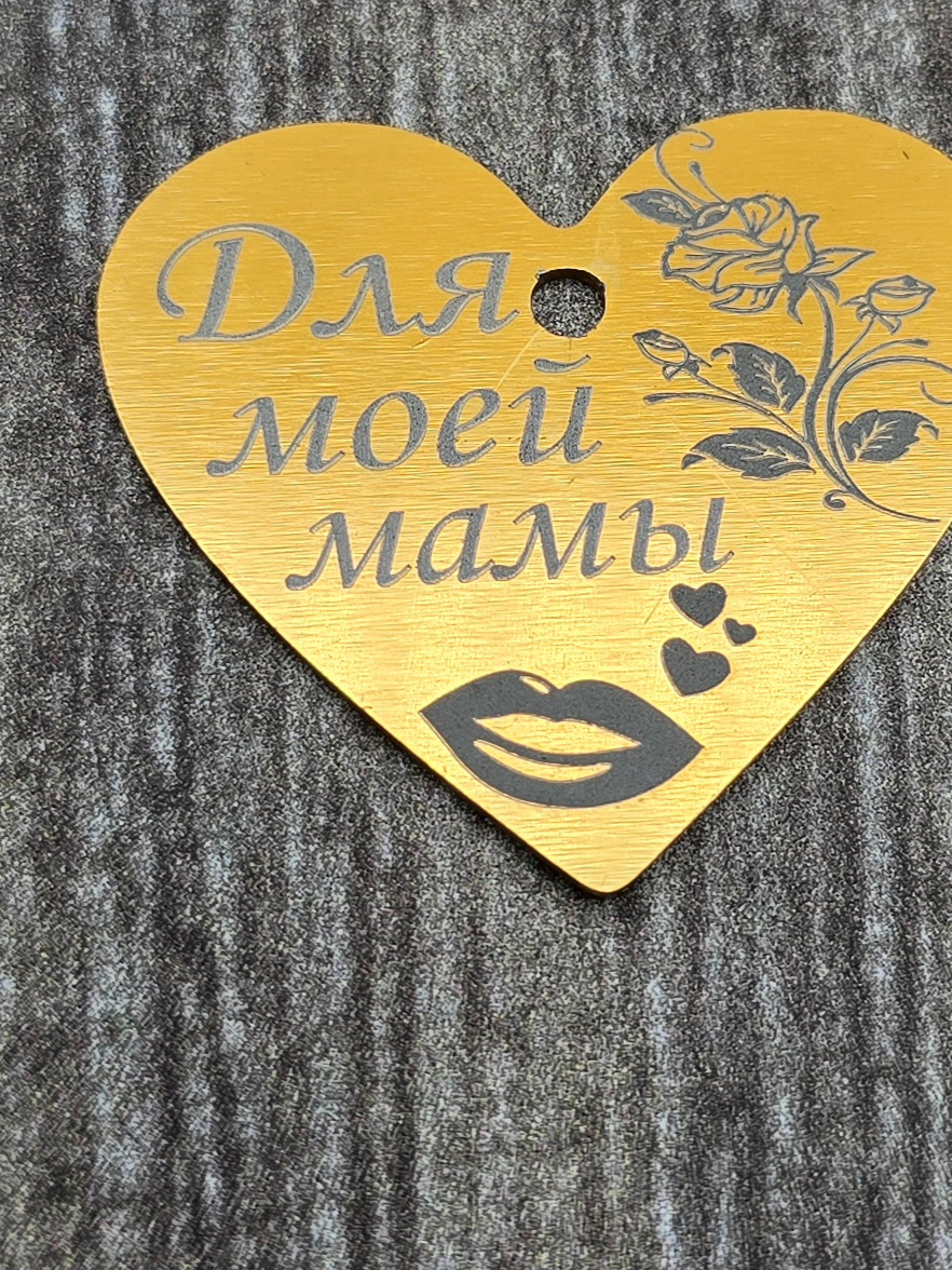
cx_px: 580
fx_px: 1320
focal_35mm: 36
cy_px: 459
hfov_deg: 39.5
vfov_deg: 50.7
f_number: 1.7
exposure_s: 1/182
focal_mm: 6.3
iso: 16
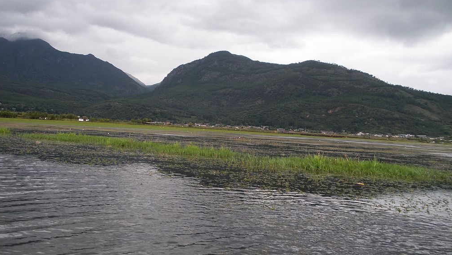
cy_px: 125
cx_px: 226
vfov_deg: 29.7
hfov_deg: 50.5
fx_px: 479
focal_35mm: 40
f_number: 3.5
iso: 64
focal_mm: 6.3
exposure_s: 1/238
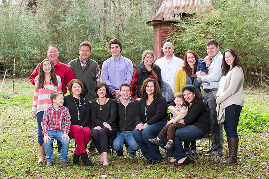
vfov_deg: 16.6
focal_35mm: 82
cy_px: 90
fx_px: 612
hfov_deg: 24.8
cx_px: 134
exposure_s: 1/125
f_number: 6.3
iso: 1250
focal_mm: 82
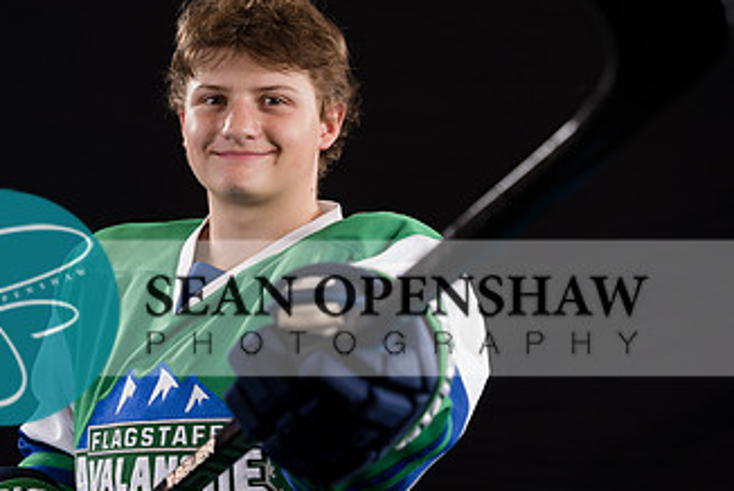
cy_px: 267
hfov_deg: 20.7
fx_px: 2000
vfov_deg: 14.0
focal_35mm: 98
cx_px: 263
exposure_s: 1/160
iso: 80
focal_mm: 55.1
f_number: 3.5
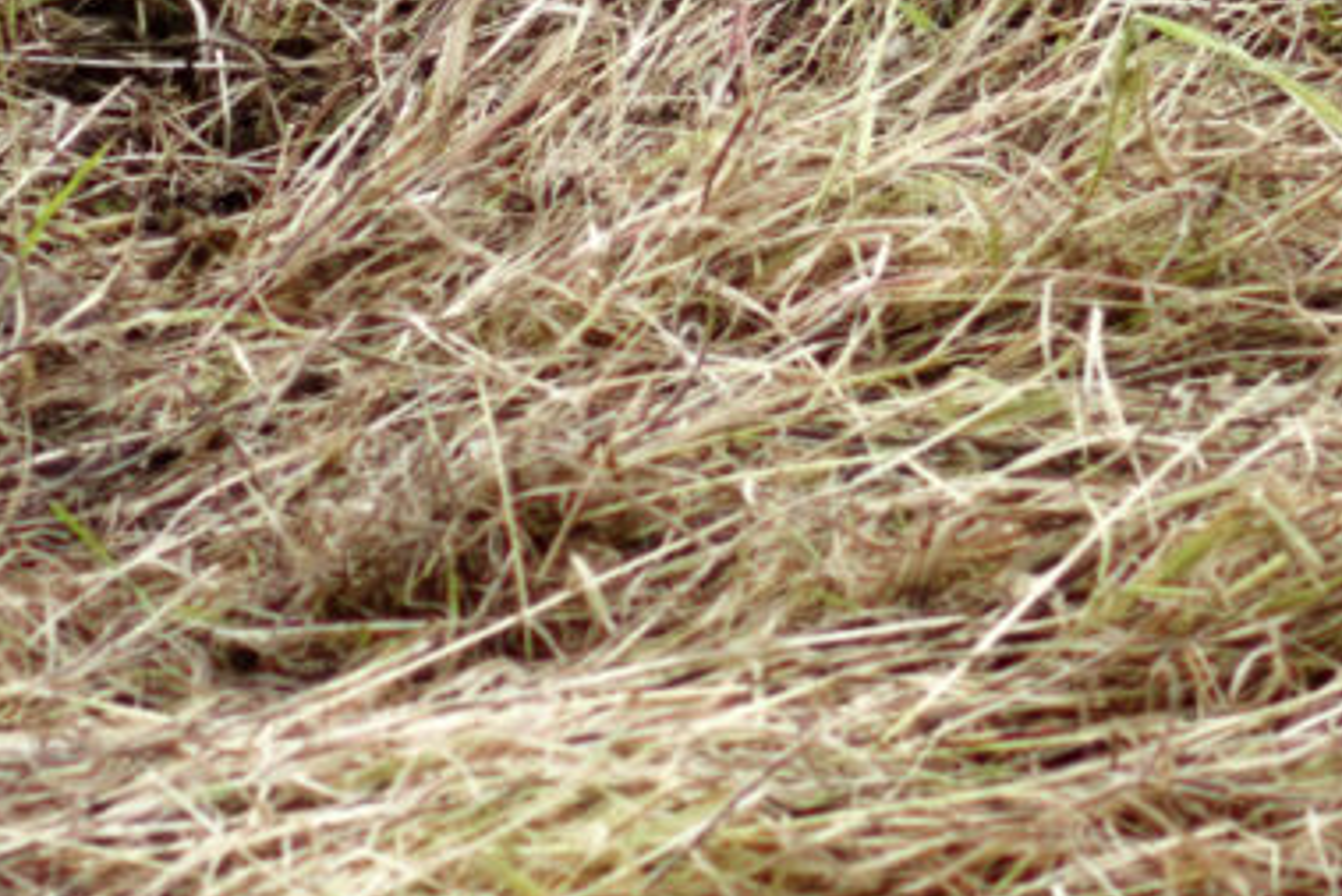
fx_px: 34754
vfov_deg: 1.5
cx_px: 1749
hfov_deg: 2.2
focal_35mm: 932
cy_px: -2068
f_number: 6.3
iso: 800
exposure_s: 1/640
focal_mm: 92
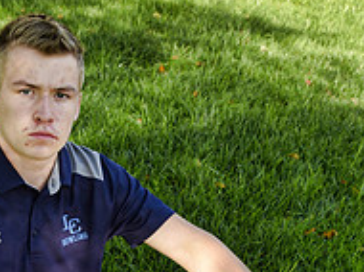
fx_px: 767
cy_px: 391
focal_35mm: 73
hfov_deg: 26.4
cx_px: 92
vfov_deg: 18.2
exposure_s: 1/160
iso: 200
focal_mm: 32
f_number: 6.3
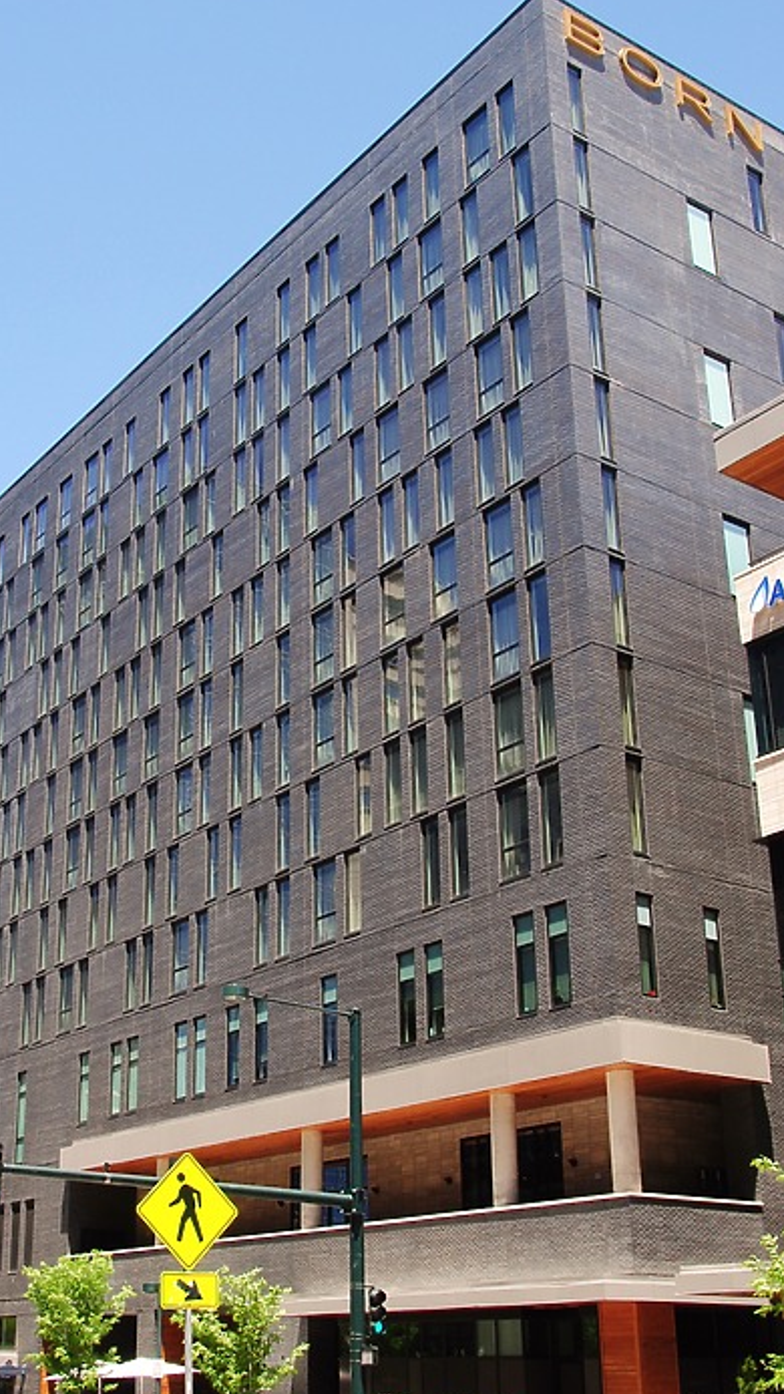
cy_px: 734
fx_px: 1662
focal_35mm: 45
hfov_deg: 26.3
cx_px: 237
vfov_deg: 45.4
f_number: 9
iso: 200
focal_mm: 22
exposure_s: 1/160
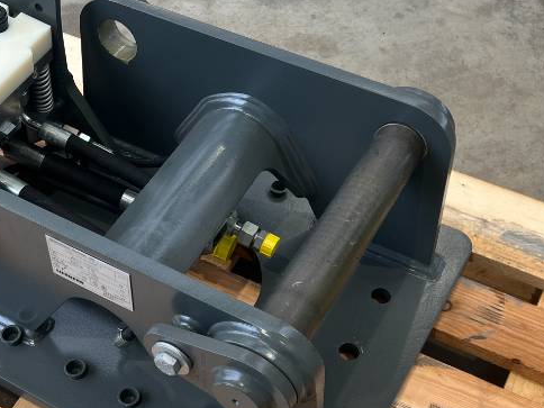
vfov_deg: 26.4
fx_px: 864
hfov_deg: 34.5
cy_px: 275
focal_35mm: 55
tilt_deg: -52.9
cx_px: 163
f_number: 1.5
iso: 32
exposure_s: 1/141
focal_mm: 5.7
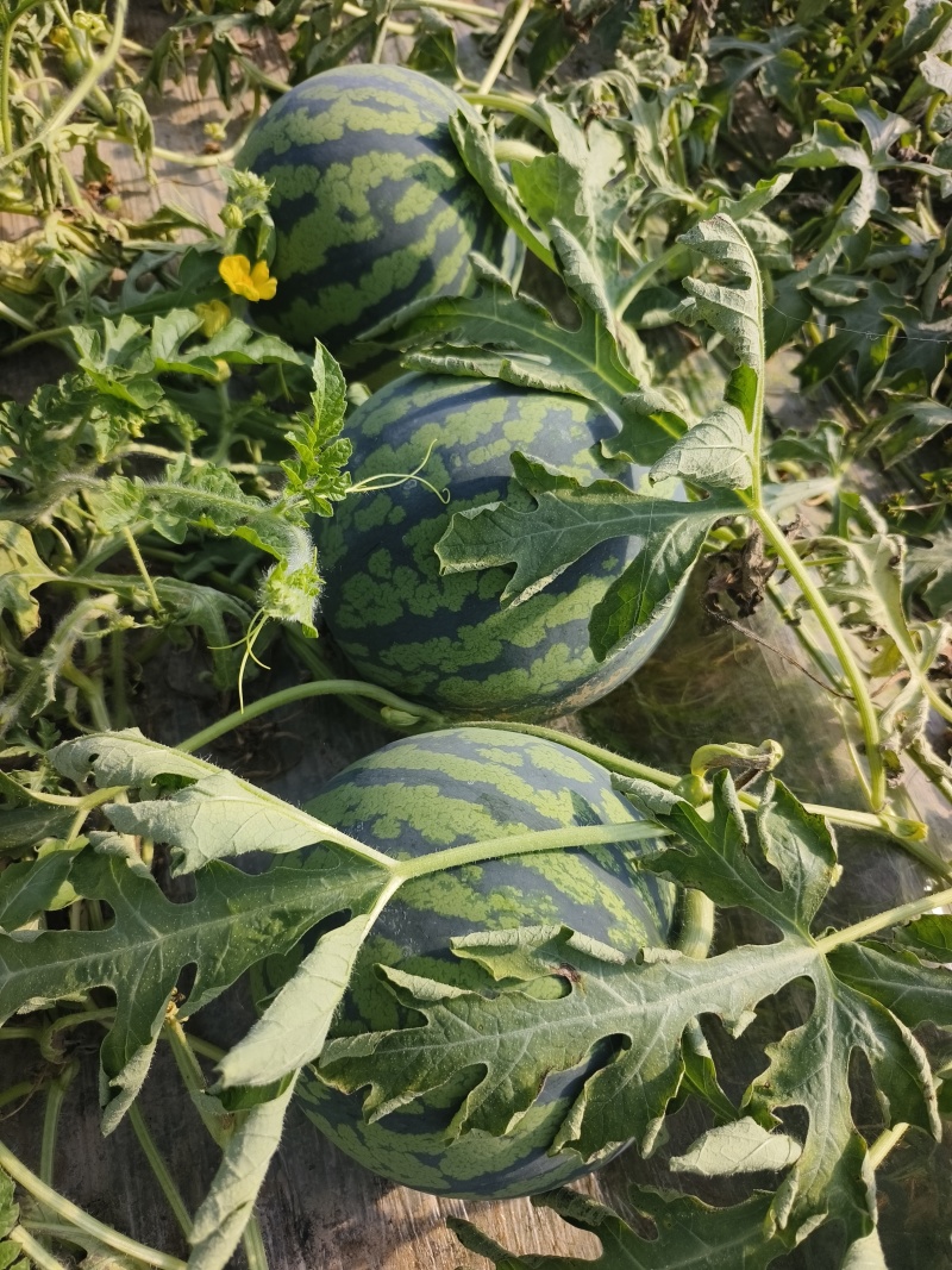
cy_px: 635
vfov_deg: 73.9
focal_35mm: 23
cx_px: 476
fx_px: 844
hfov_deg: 58.9
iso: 72
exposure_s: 1/1560
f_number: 1.75
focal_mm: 5.5
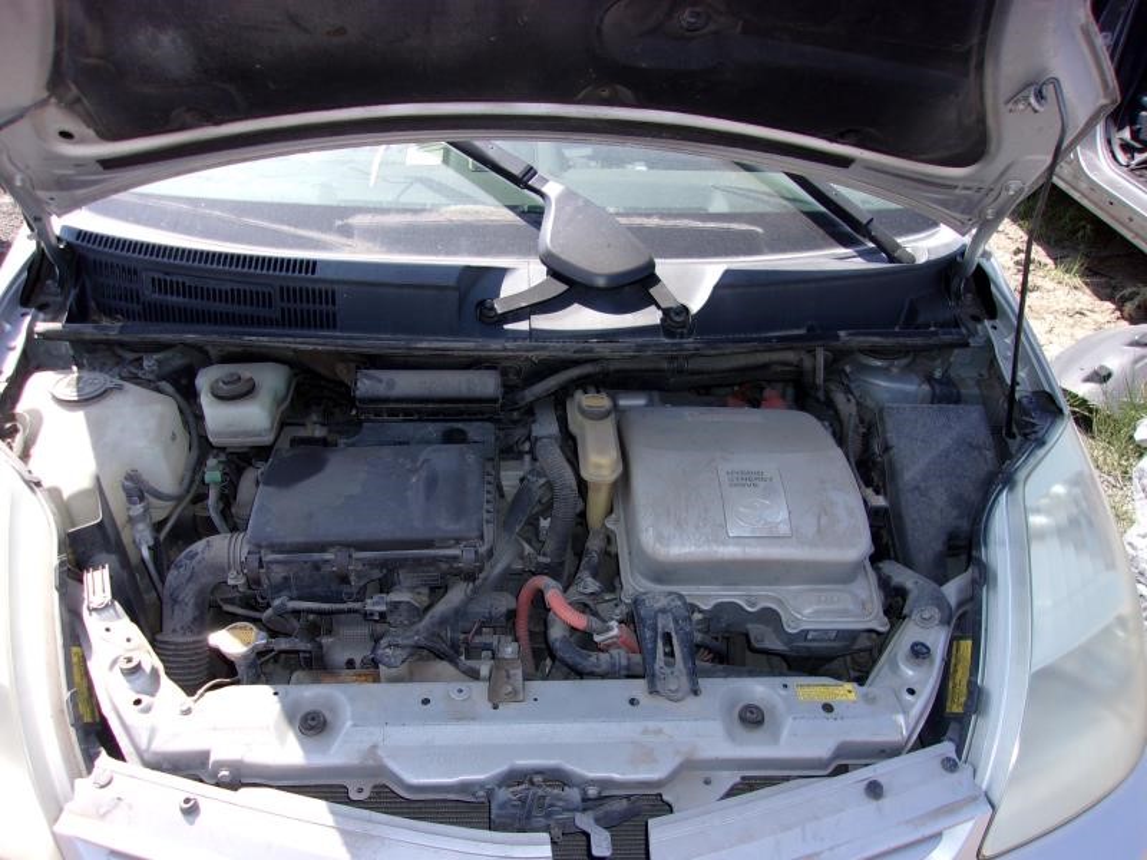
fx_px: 895
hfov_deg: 65.3
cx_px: 574
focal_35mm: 27
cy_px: 430
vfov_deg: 51.4
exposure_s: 1/400
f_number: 3
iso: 80
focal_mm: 4.9
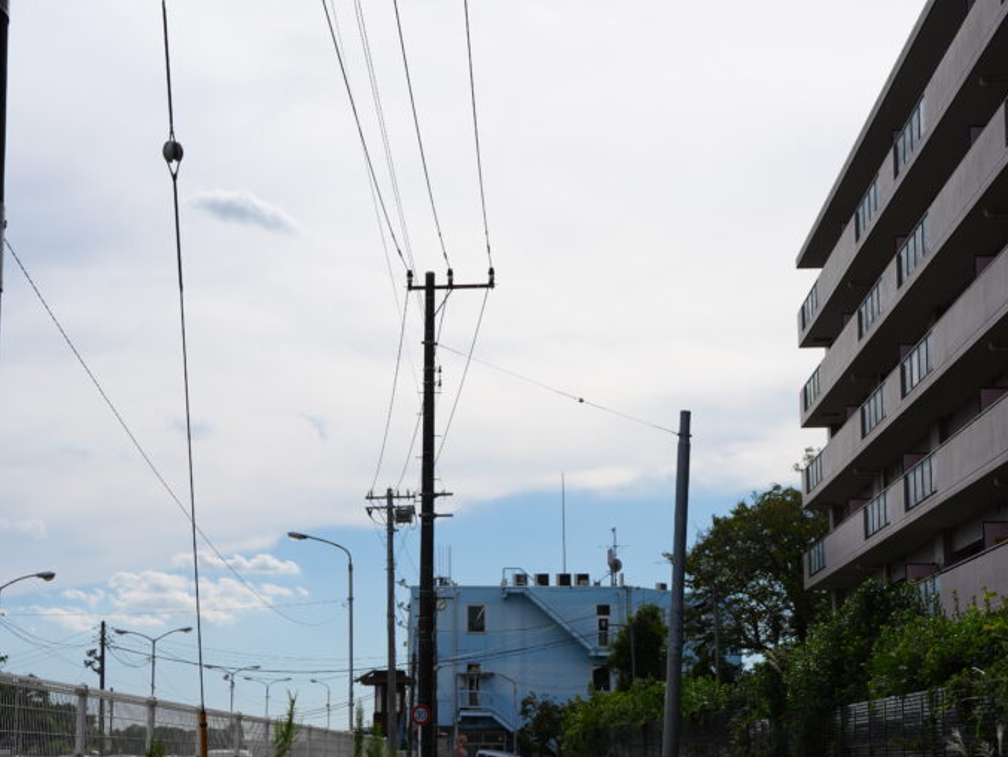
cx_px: 507
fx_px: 1864
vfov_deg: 22.8
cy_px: 505
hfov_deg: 30.3
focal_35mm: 64
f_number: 10
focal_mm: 44
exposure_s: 1/320
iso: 100
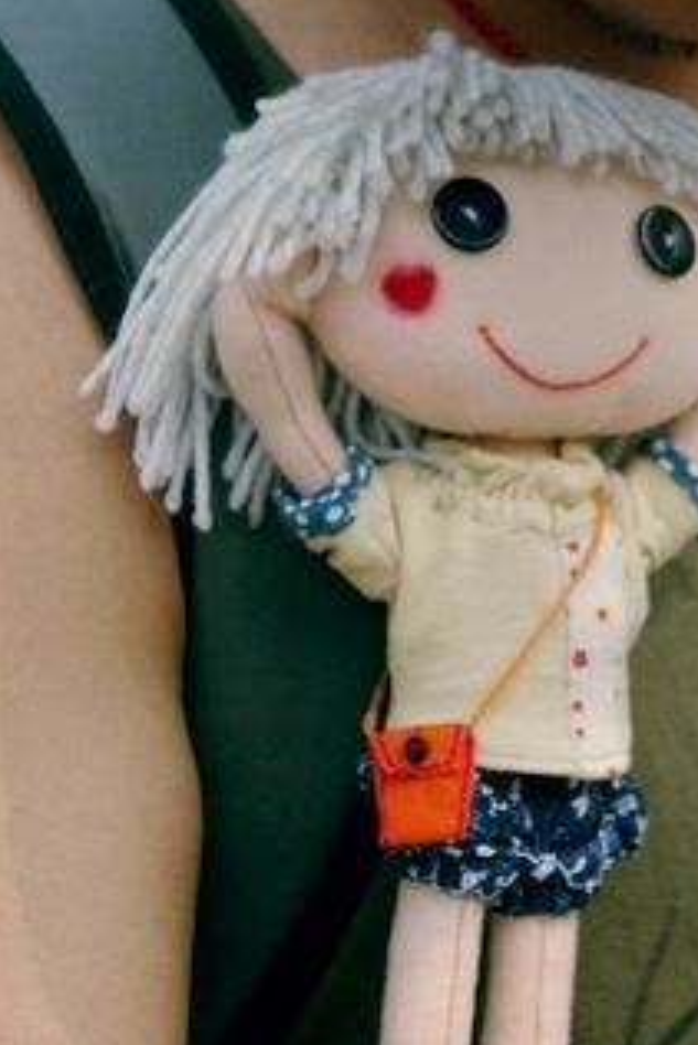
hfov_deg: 12.4
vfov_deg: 18.6
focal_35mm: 110
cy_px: 453
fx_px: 3195
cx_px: 627
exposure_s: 1/6000
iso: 1600
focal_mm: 40
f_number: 4.5
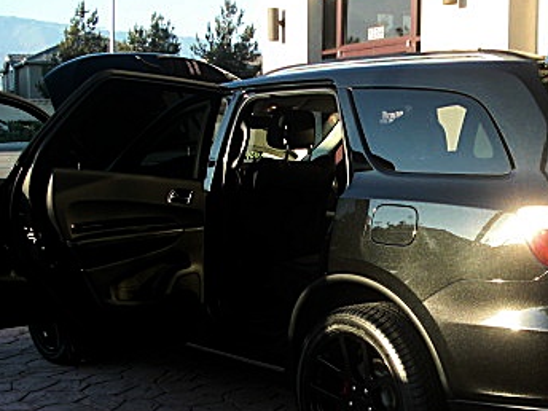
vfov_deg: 21.8
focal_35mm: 67
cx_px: 427
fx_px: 1061
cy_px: 285
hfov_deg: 28.4
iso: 50
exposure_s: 1/200
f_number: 2.8
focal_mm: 6.3
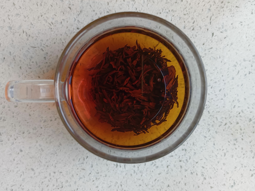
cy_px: 96
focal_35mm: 27
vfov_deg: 51.4
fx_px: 199
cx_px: 128
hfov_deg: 65.3
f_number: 1.9
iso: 208
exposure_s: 1/50
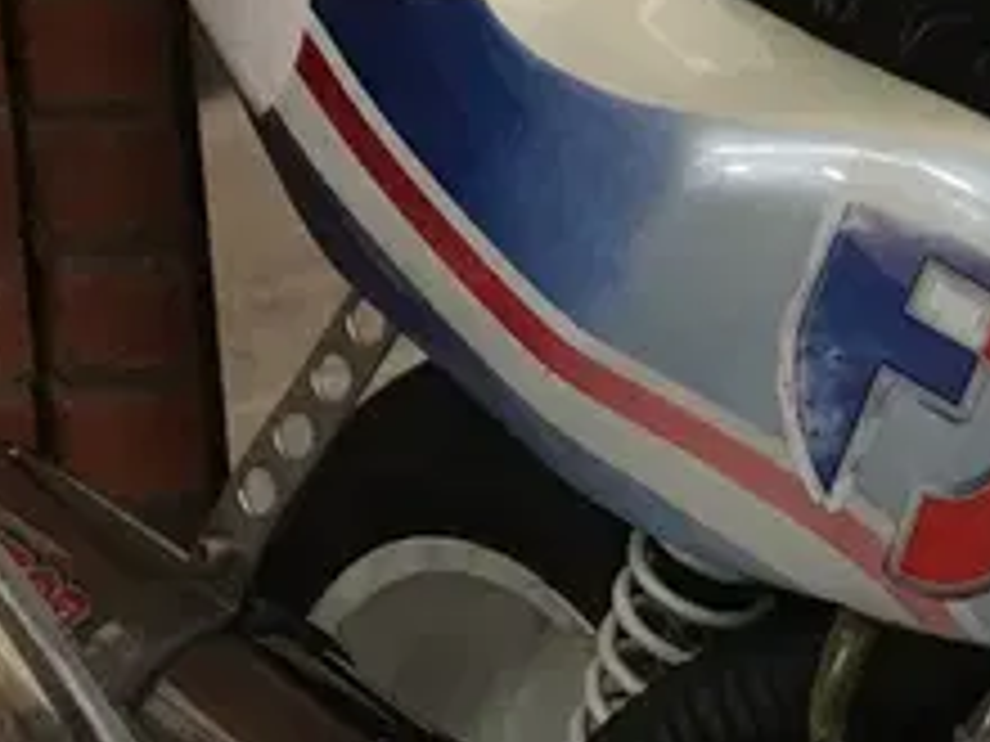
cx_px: 2196
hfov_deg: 11.0
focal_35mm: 158
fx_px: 4519
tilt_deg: -13.7
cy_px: 895
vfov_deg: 9.3
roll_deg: -0.8
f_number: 2.2
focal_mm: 4.15
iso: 64
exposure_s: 1/33
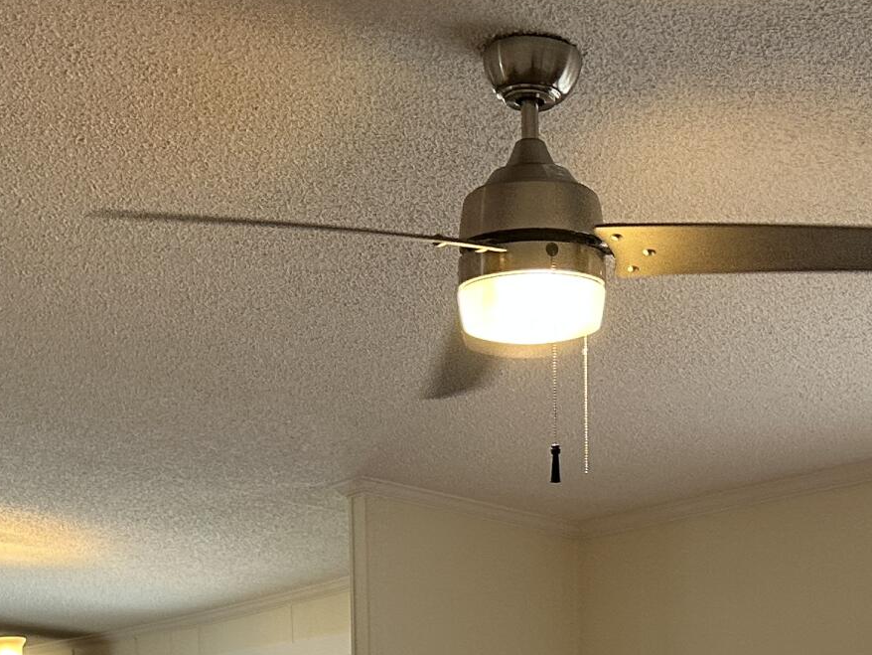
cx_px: 495
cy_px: 1074
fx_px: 2066
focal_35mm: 82
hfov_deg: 23.8
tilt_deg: -6.9
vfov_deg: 16.0
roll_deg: +1.0
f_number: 1.78
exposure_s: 1/120
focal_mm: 6.86
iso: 160
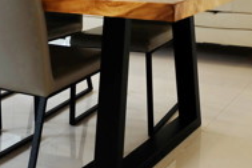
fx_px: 532
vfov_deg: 16.1
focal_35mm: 76
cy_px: -97
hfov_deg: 26.5
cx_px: 171
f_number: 4.5
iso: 400
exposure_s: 1/160
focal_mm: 16
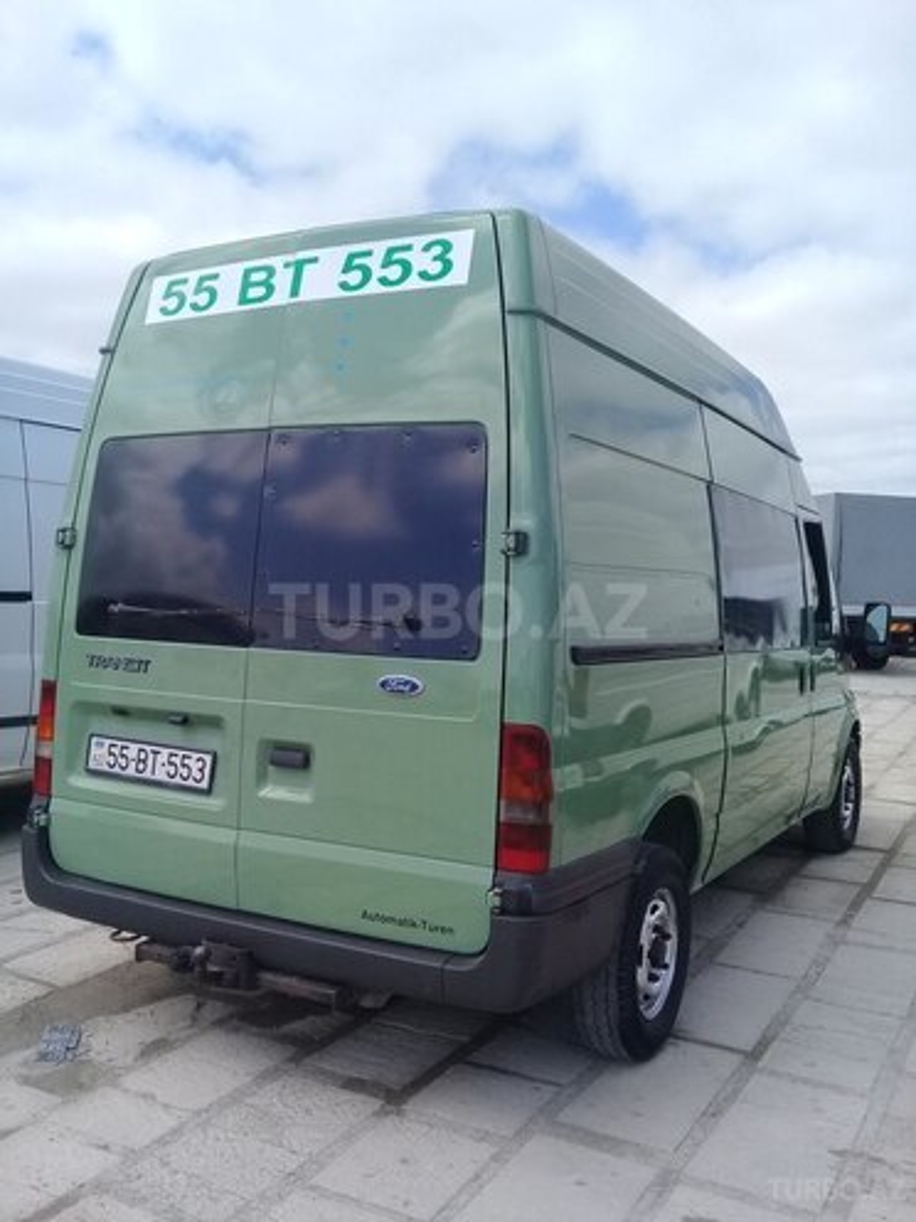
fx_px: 1094
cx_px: 458
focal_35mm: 31
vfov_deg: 58.4
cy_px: 611
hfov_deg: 45.4
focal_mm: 3.3
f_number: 2.2
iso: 50
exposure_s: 1/1205
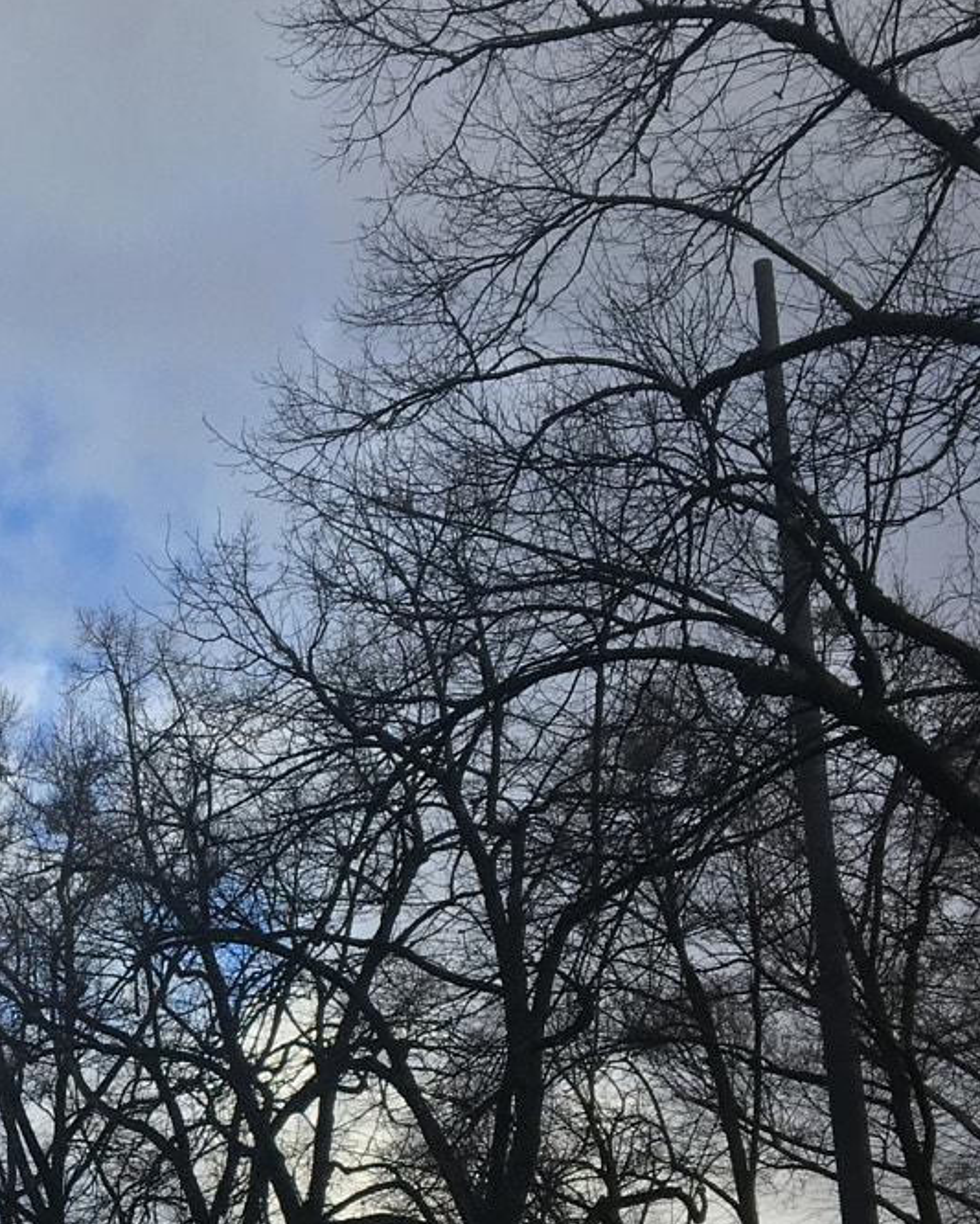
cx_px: -107
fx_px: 2465
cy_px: 1077
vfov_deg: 27.0
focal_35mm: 68
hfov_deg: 21.3
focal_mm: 4.15
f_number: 2.2
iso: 25
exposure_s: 1/845
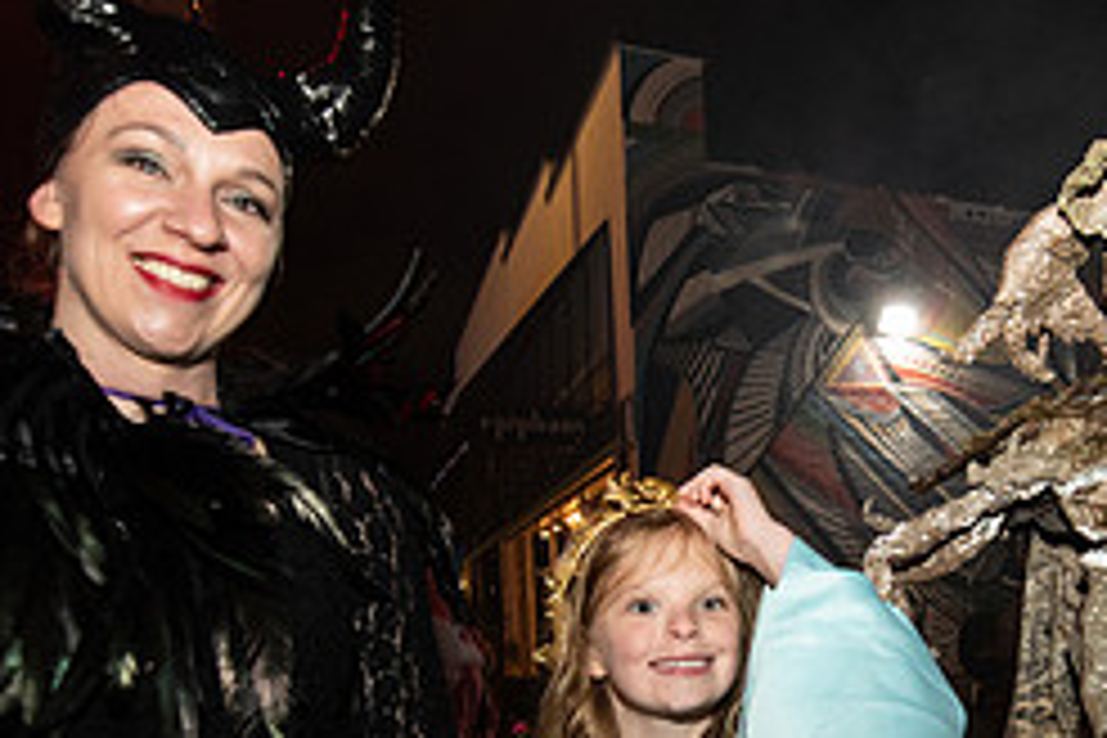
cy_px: 623
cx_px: 801
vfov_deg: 38.0
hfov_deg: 55.1
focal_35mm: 33
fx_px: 1015
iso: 2000
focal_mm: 14
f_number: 3.5
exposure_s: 1/60
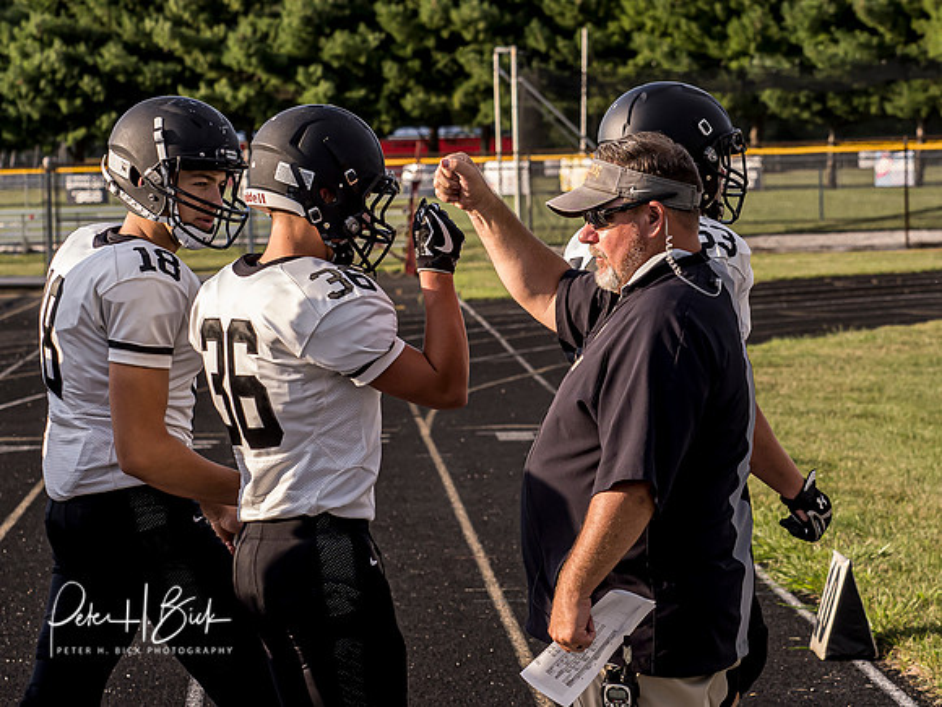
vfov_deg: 8.6
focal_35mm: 173
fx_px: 4703
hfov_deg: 11.4
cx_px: 598
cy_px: 295
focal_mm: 57
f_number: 4.5
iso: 400
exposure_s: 1/1000
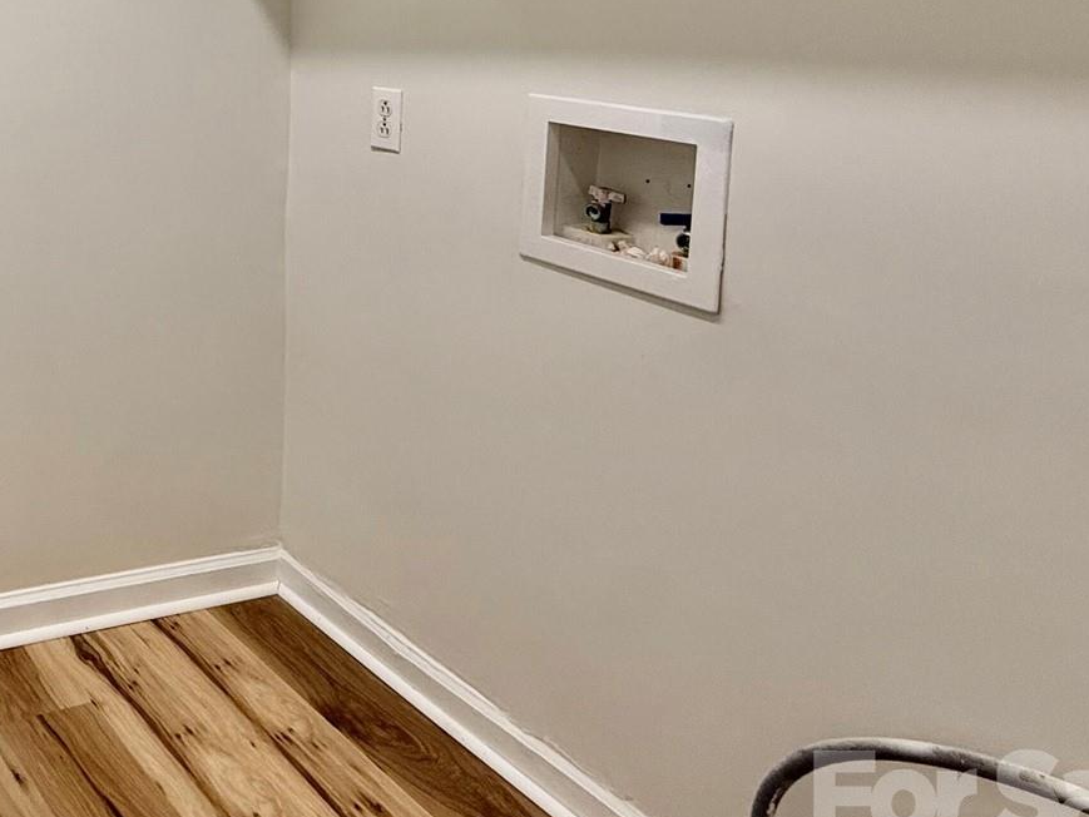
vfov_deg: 38.9
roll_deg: -0.9
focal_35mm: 33
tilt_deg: -1.4
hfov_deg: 44.3
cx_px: -70
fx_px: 1038
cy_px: 34
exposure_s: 1/120
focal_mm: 2.22
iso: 100
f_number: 2.2
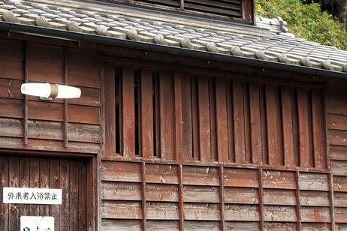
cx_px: 47
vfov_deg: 17.5
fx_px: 752
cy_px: 131
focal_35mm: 78
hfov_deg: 25.3
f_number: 4
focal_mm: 30
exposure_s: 1/160
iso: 640
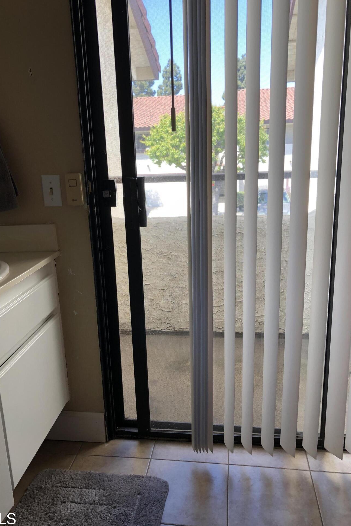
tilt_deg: -14.6
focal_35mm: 30
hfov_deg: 43.6
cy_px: 268
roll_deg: +2.8
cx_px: 165
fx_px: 439
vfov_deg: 61.9
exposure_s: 1/120
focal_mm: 3.99
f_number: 1.8
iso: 40
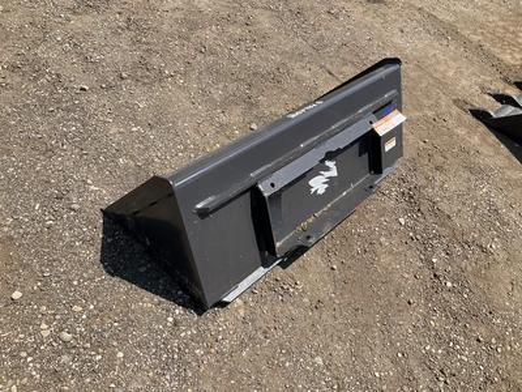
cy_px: 196
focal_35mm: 29
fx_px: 437
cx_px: 261
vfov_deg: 48.2
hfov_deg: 61.7
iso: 25
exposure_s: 1/1342
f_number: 1.8
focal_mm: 3
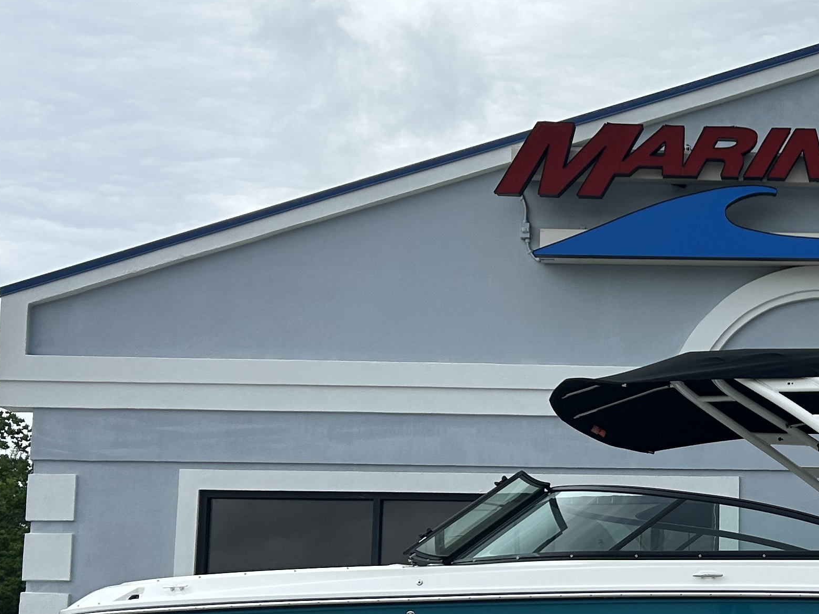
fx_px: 1585
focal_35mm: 67
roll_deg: +0.3
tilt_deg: +6.8
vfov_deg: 21.6
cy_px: 492
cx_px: 788
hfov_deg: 27.6
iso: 50
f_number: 1.5
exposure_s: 1/2404
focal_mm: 5.7
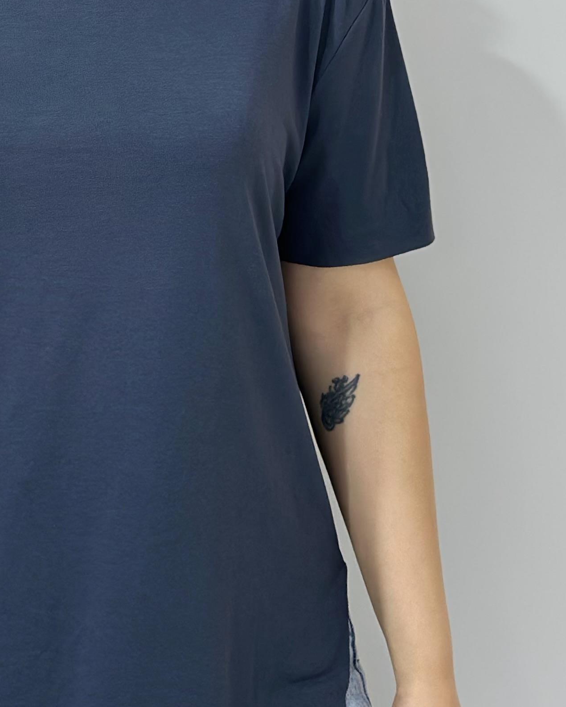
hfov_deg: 12.8
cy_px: 61
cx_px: 29
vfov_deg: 15.9
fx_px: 2491
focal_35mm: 119
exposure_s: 1/109
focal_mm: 6.86
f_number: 1.78
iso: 64
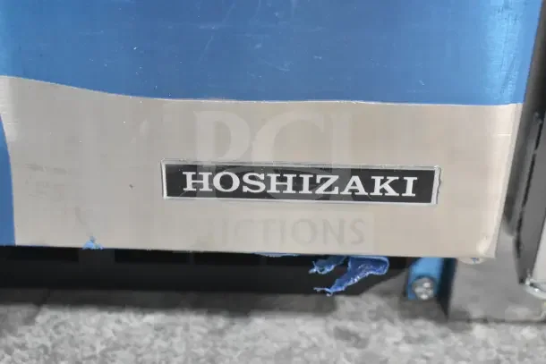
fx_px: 1047
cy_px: 182
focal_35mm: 69
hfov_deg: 29.2
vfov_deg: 19.7
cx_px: 273
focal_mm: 46
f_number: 5.3
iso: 6400
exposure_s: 1/125
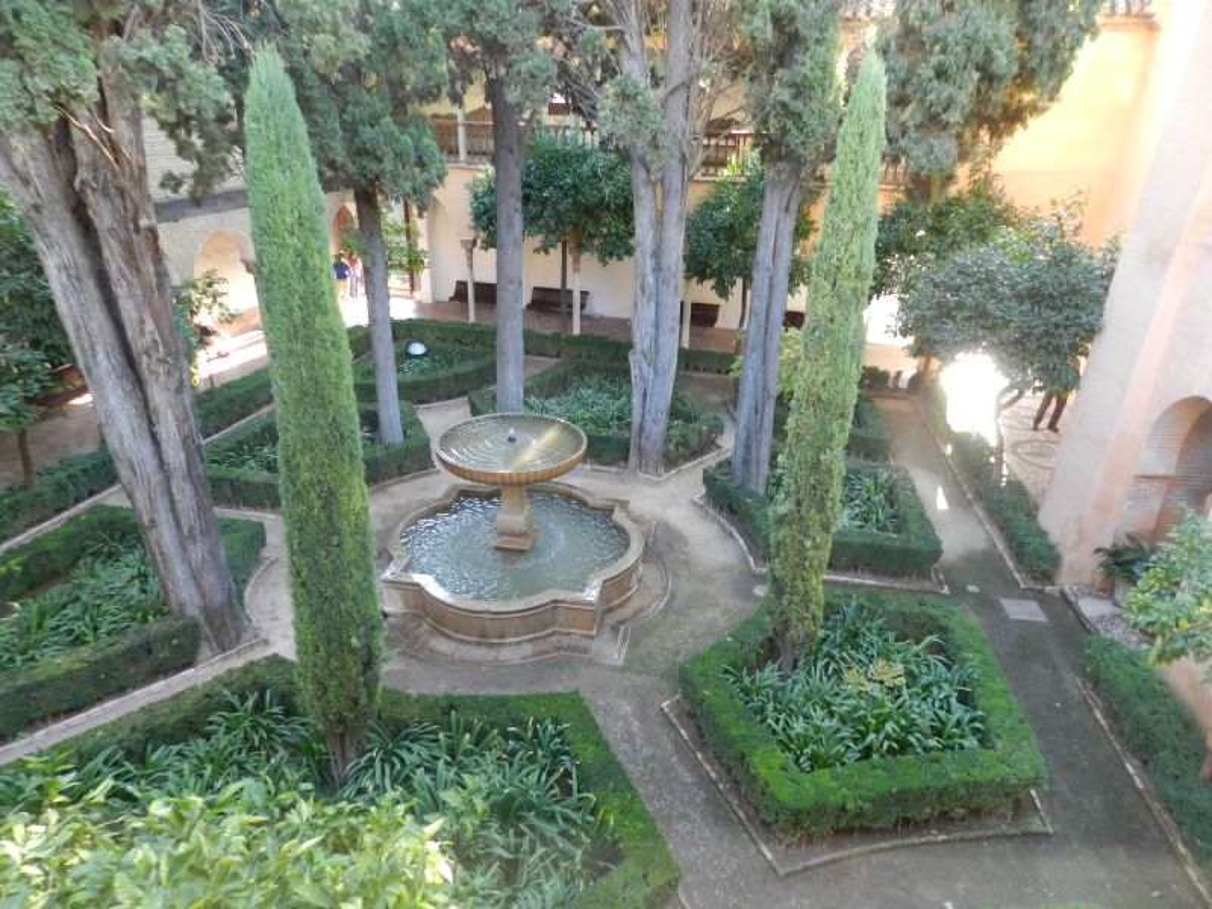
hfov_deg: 73.9
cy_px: 454
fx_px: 805
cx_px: 606
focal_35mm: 23
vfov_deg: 58.9
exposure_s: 1/50
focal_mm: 4
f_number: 3.4
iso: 450
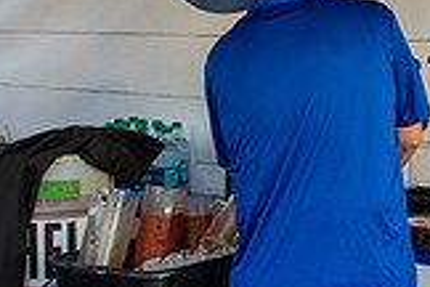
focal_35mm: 86
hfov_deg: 22.6
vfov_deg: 15.7
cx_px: 449
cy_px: 33
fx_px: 1027
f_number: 2.8
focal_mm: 24
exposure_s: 1/200
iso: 125
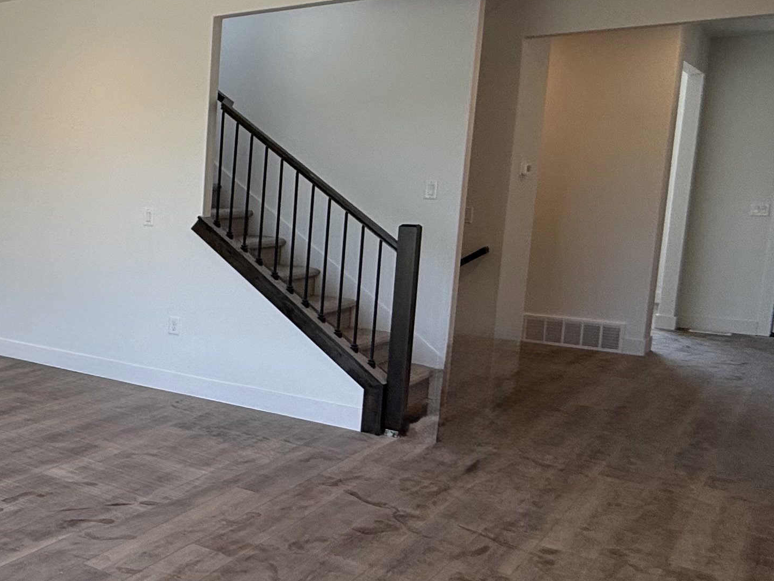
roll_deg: -0.6
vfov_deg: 36.8
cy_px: 288
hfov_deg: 37.8
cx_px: -122
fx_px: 872
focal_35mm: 39
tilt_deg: -7.1
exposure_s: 1/120
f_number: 2.2
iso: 64
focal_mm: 2.22
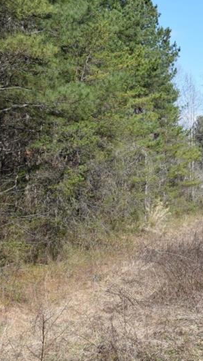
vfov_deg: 25.8
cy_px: 220
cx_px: 286
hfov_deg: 14.0
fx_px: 785
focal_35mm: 82
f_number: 9
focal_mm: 27
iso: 200
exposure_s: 1/320
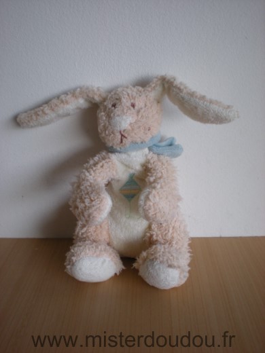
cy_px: 176
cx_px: 132
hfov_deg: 37.7
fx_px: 388
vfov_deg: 49.0
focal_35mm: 38
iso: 116
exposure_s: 1/62.4
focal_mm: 6.3
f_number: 3.1
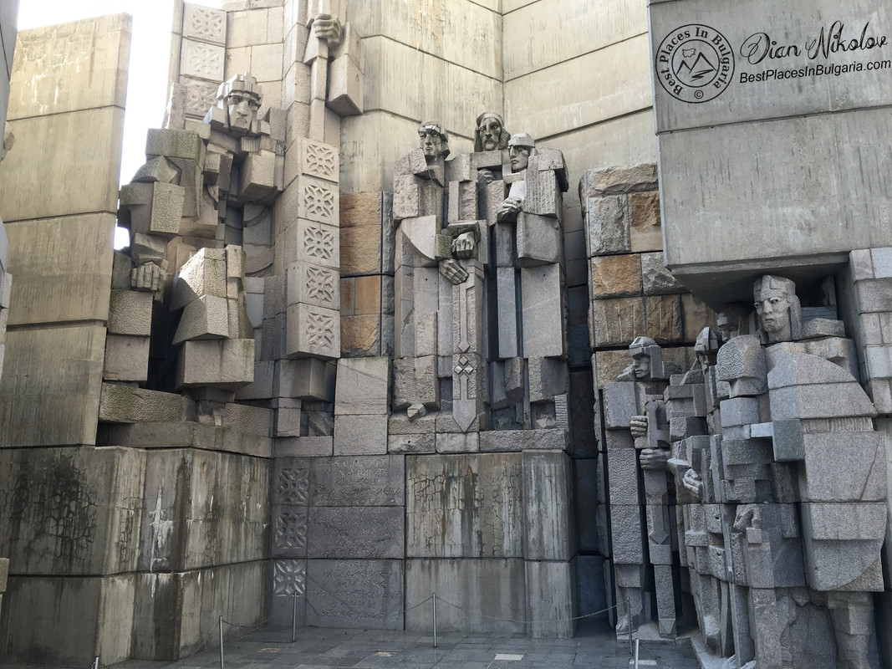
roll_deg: +0.5
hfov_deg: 61.7
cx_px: 446
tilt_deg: +12.3
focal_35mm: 29
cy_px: 334
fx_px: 747
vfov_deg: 48.2
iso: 25
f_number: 2.2
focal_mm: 4.15
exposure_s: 1/103
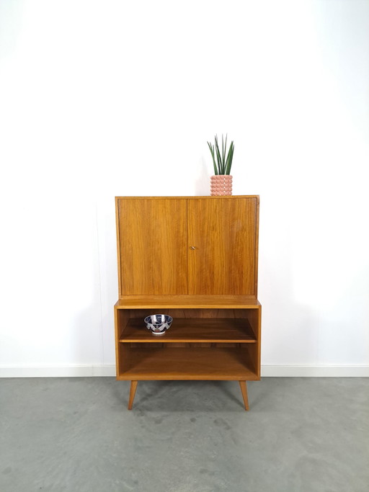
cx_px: 184
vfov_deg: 71.6
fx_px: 341
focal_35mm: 24
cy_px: 246
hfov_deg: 56.8
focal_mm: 5.23
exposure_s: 1/50
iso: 400
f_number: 1.8
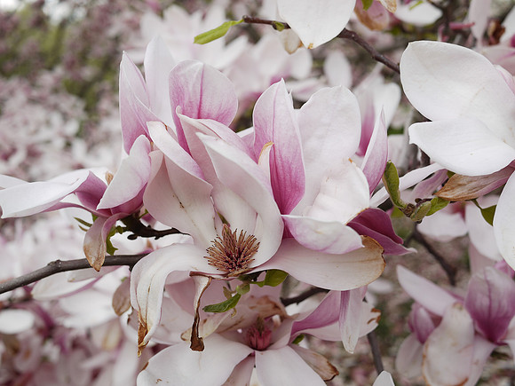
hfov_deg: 46.8
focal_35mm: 40
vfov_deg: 36.0
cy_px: 193
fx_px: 595
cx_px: 258
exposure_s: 1/400
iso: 100
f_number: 3.5
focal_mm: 20
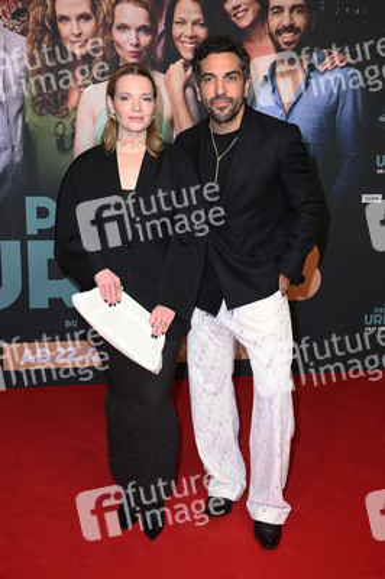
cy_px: 290
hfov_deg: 31.8
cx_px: 192
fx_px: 675
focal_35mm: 42
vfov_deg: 46.4
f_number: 5.6
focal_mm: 42
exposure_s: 1/250
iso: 1250
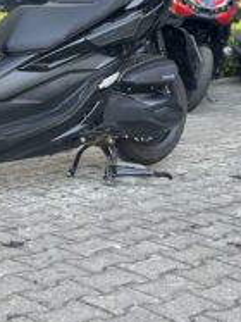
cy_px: 35
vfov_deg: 20.1
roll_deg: -0.9
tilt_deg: -1.8
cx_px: 15
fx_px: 892
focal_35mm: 96
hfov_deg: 15.2
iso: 80
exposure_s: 1/188
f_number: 1.78
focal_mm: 6.86
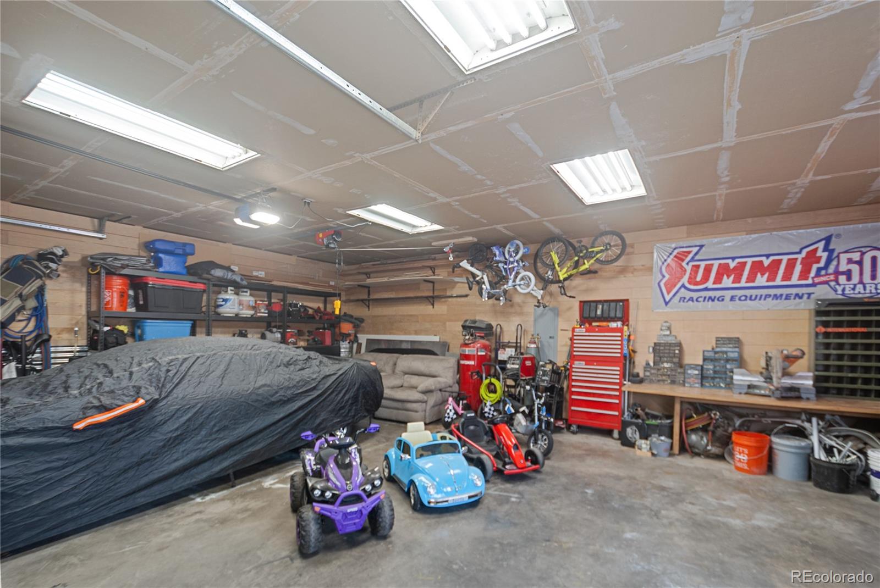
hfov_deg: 100.3
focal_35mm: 15
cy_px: 294
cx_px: 440
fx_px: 367
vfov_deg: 77.4
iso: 200
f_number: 3.5
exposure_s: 1/13
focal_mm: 10
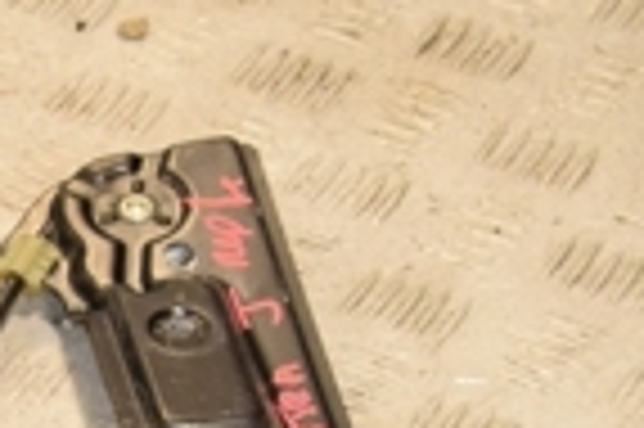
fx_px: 2877
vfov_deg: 8.0
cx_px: -392
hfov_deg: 12.0
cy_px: 933
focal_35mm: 161
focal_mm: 24
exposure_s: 1/200
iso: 800
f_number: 6.3
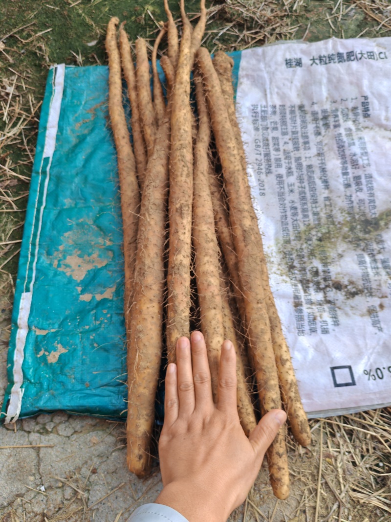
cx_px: 196
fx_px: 407
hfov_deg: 51.3
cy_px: 261
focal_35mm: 27
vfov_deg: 65.3
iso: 64
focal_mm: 5.52
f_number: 1.95
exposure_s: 1/100
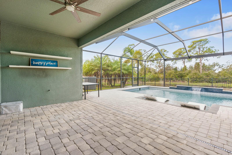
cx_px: 116
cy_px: 78
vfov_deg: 73.8
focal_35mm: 16
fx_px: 103
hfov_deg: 96.7
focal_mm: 16
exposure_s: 1/80
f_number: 8
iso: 250
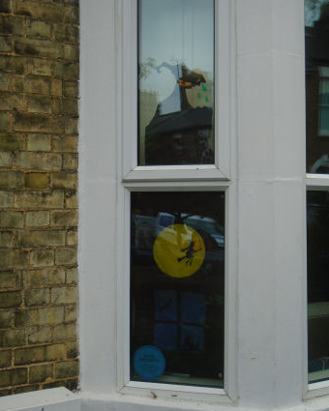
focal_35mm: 58
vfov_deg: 32.5
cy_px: 198
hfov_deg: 26.2
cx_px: 166
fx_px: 706
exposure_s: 1/250
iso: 100
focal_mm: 8.7
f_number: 4.5
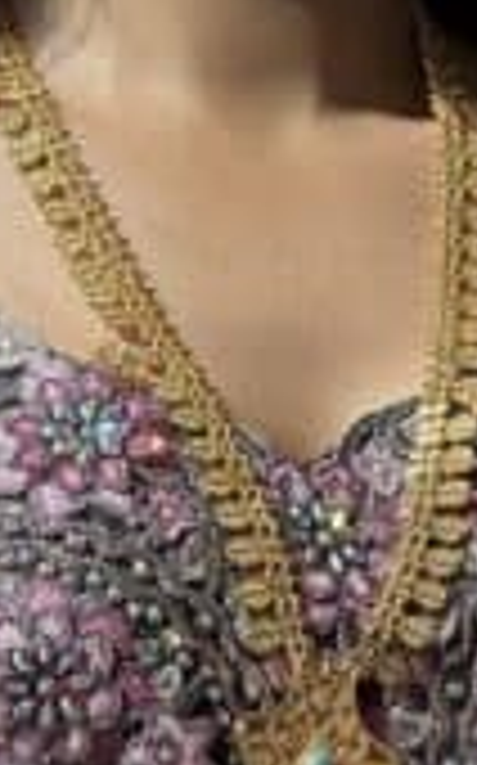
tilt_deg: -22.9
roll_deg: -1.1
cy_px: 1114
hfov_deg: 3.3
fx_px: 8292
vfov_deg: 5.2
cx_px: 338
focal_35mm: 398
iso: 50
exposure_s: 1/203
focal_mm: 15.66
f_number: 2.8
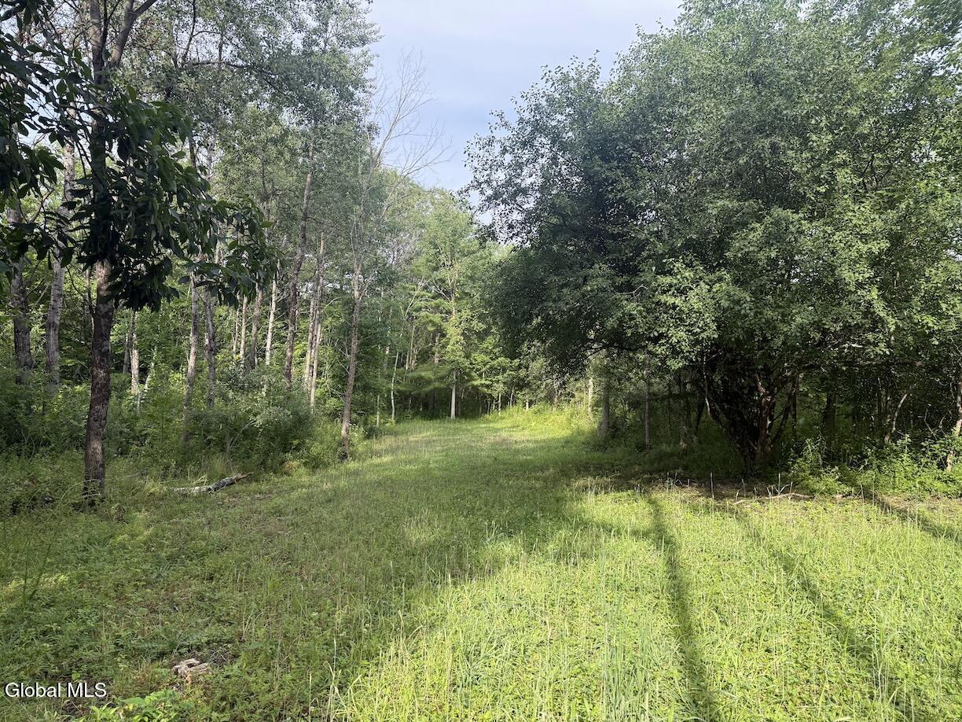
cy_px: 361
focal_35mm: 24
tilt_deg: +3.2
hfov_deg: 71.6
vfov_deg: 56.8
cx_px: 481
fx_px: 667
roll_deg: -2.2
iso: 100
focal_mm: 6.76
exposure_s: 1/992
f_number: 1.78
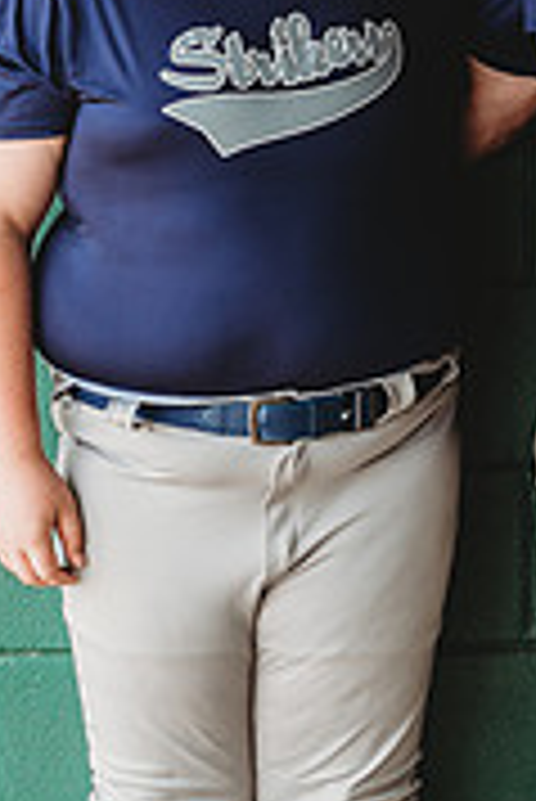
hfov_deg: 6.4
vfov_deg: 9.5
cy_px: -104
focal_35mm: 215
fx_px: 4792
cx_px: 504
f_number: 2.8
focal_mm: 85
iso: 100
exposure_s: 1/80
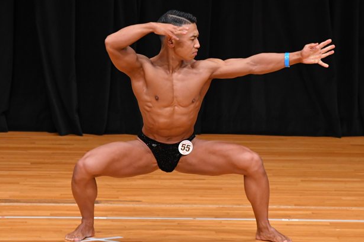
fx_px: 4799
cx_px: 191
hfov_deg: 4.3
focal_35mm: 475
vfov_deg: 2.9
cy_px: 122
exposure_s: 1/400
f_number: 5.6
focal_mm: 250
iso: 3200
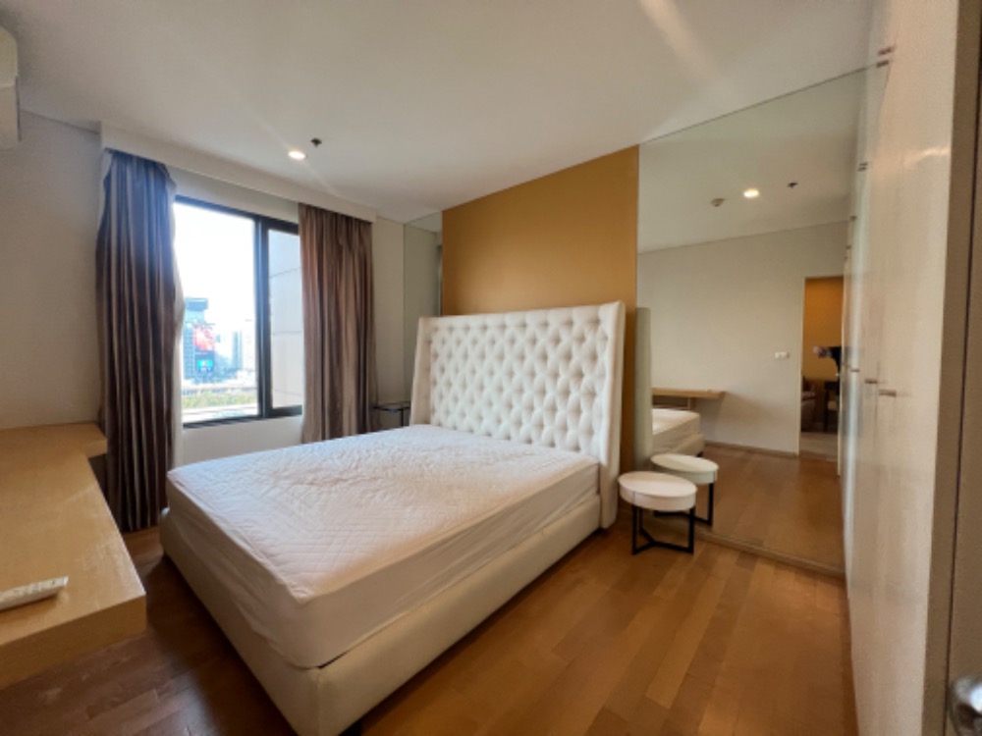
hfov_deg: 106.2
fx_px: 369
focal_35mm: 13
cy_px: 368
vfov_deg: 89.9
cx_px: 491
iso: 125
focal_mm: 1.57
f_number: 1.8
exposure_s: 1/100
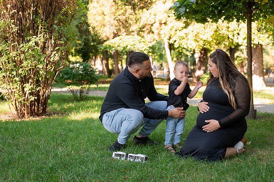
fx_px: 427
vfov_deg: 24.1
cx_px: 159
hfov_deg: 35.5
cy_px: 100
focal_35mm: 56
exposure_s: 1/320
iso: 320
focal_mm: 47
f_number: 2.8
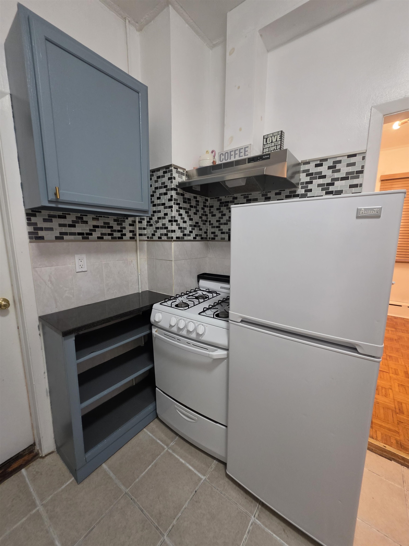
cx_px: 204
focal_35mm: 13
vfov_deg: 106.2
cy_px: 273
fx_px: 205
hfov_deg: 89.9
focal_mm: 2.2
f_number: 1.9
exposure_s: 1/60
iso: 250
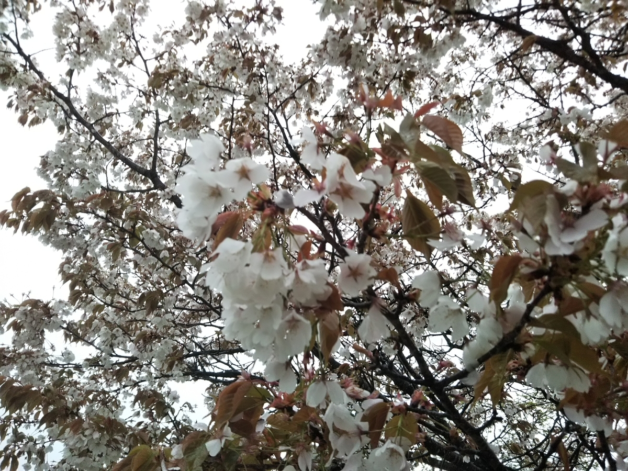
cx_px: 314
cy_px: 236
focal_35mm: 30
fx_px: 544
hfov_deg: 60.0
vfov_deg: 46.8
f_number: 2.2
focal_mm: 4
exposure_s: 1/40
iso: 50
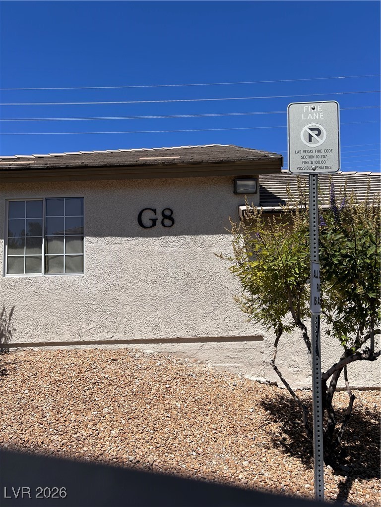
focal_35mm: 26
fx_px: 382
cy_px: 254
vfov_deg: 67.3
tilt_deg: +9.9
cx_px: 190
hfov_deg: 53.1
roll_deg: -2.8
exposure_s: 1/6211
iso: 50
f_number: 1.5
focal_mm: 5.7
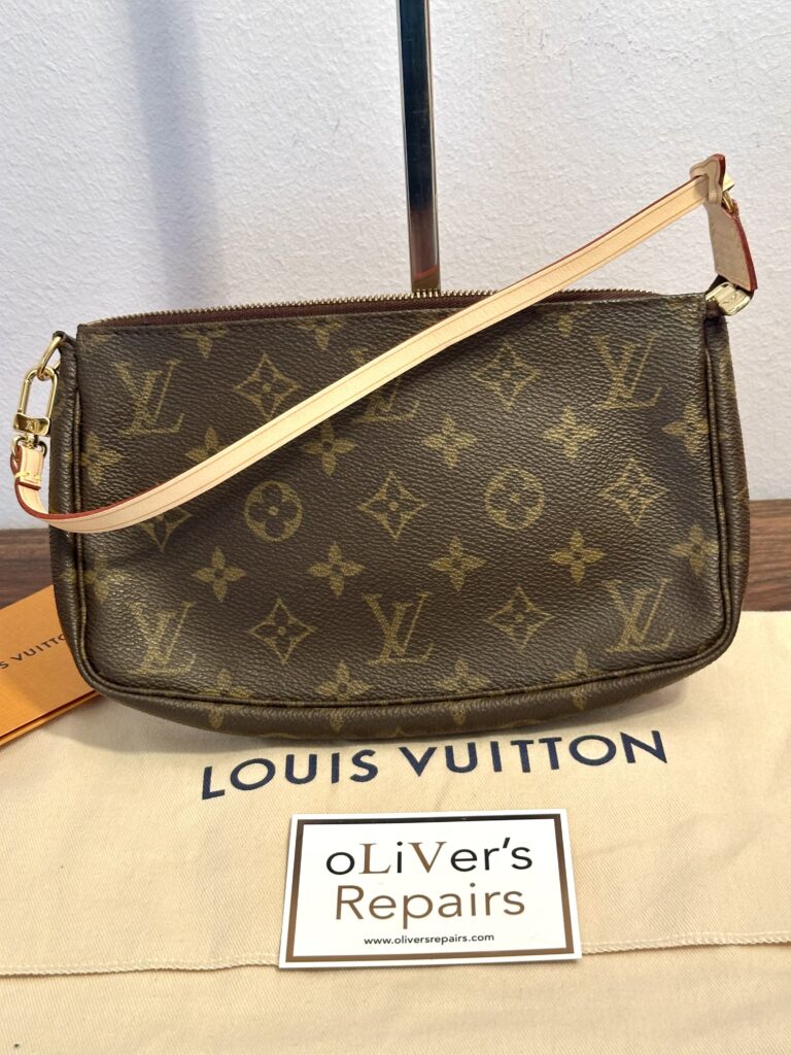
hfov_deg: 30.3
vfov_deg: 39.7
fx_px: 1462
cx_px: 396
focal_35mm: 48
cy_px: 528
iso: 125
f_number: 1.78
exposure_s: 1/50
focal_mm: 6.86
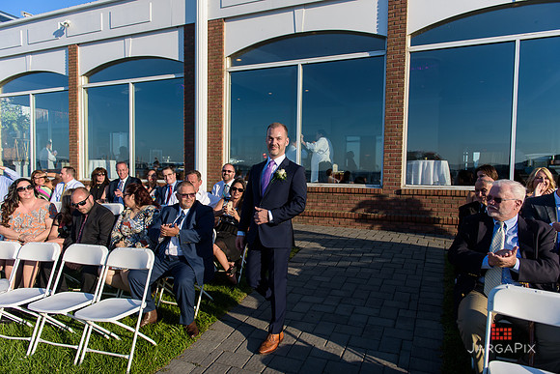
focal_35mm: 24
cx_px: 280
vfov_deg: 53.2
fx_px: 373
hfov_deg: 73.7
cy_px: 187
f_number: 3.2
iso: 200
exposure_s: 1/1600
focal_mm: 24
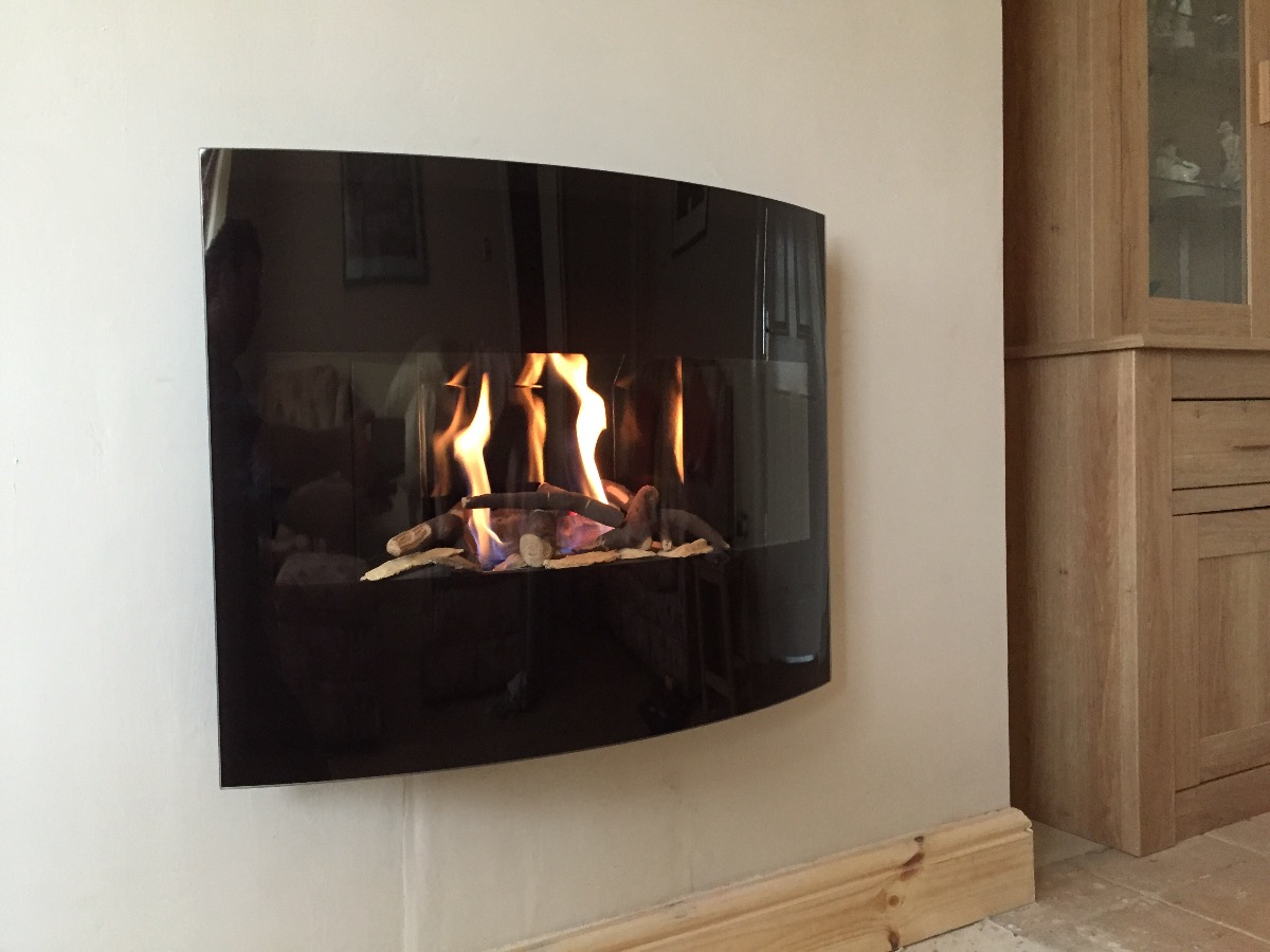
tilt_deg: -1.6
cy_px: 476
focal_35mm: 29
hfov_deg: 61.7
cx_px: 635
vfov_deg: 48.2
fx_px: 1064
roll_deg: +1.0
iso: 250
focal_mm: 4.15
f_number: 2.2
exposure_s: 1/15
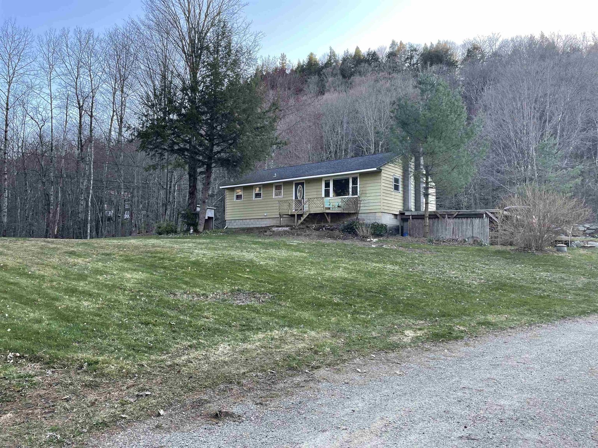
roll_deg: -0.6
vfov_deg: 53.1
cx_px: 299
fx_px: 449
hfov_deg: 67.3
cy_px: 224
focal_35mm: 26
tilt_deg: +3.5
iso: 32
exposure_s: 1/202
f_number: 1.6
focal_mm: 4.2
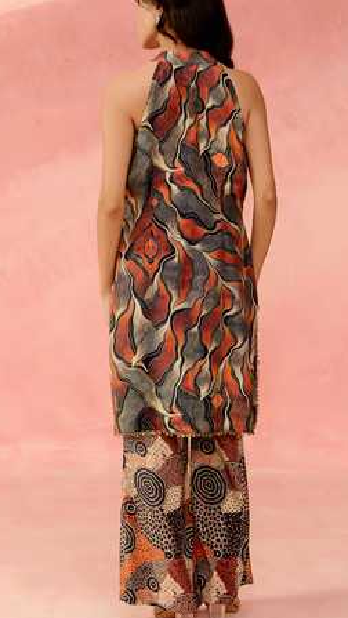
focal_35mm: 54
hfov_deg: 22.2
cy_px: 295
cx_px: 185
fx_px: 886
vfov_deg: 38.5
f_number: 3.5
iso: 250
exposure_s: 1/160
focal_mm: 44
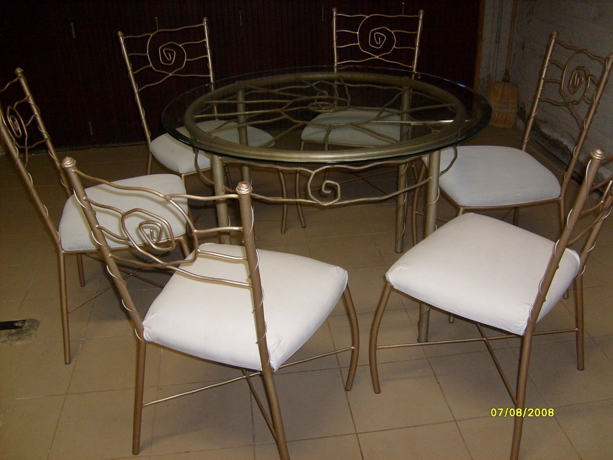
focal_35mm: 35
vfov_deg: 40.7
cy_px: 230
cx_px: 306
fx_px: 620
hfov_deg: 52.6
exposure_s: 1/45
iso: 100
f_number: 2.8
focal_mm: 5.8
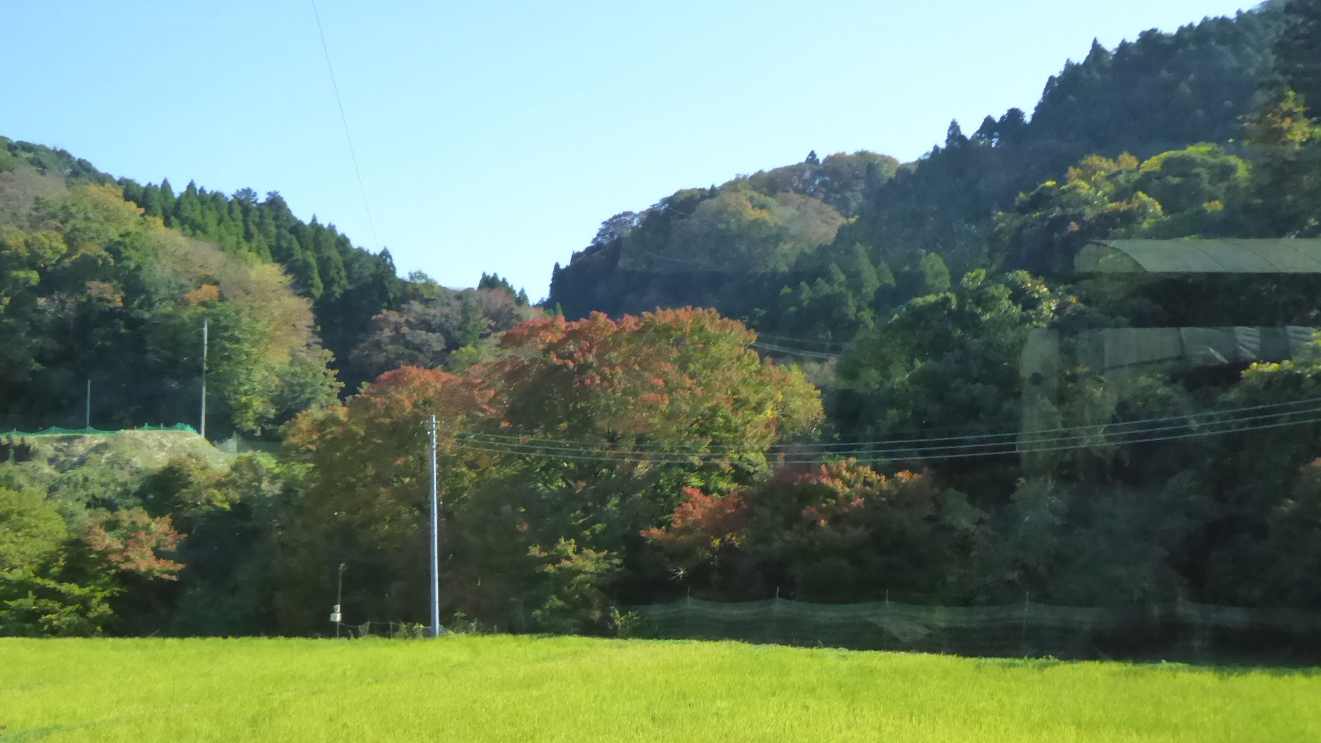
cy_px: 413
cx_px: 626
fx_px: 1646
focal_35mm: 47
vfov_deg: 25.4
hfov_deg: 43.7
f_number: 3.7
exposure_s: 1/250
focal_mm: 6.7
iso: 1000
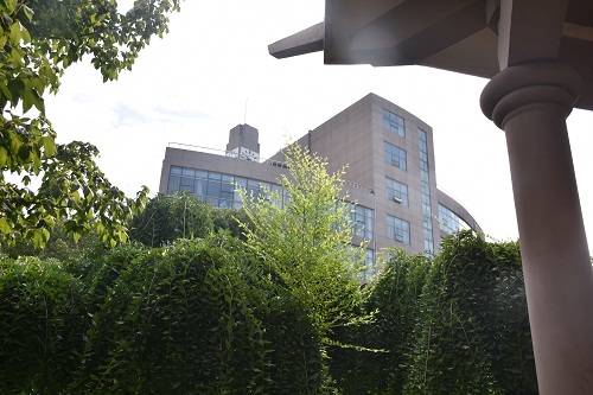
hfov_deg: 57.2
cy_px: 198
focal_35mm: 33
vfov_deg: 39.9
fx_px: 543
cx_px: 296
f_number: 6.3
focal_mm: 22
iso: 100
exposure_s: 1/250
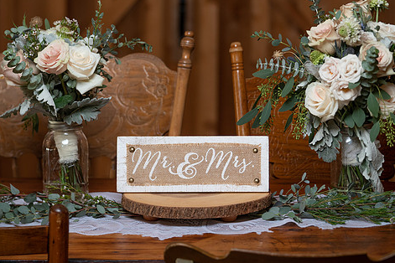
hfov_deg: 13.7
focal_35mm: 150
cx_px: 213
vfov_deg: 9.1
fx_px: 1646
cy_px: 107
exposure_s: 1/200
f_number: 4
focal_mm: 118
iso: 1000
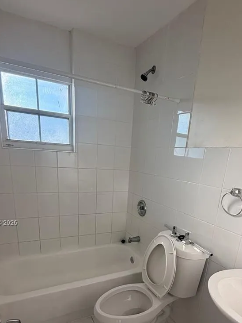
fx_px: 214
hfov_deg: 58.8
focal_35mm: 23
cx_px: 134
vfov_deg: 71.0
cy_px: 223
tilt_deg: -20.0
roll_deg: -4.8
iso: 50
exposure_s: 1/353
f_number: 2.2
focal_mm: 2.22
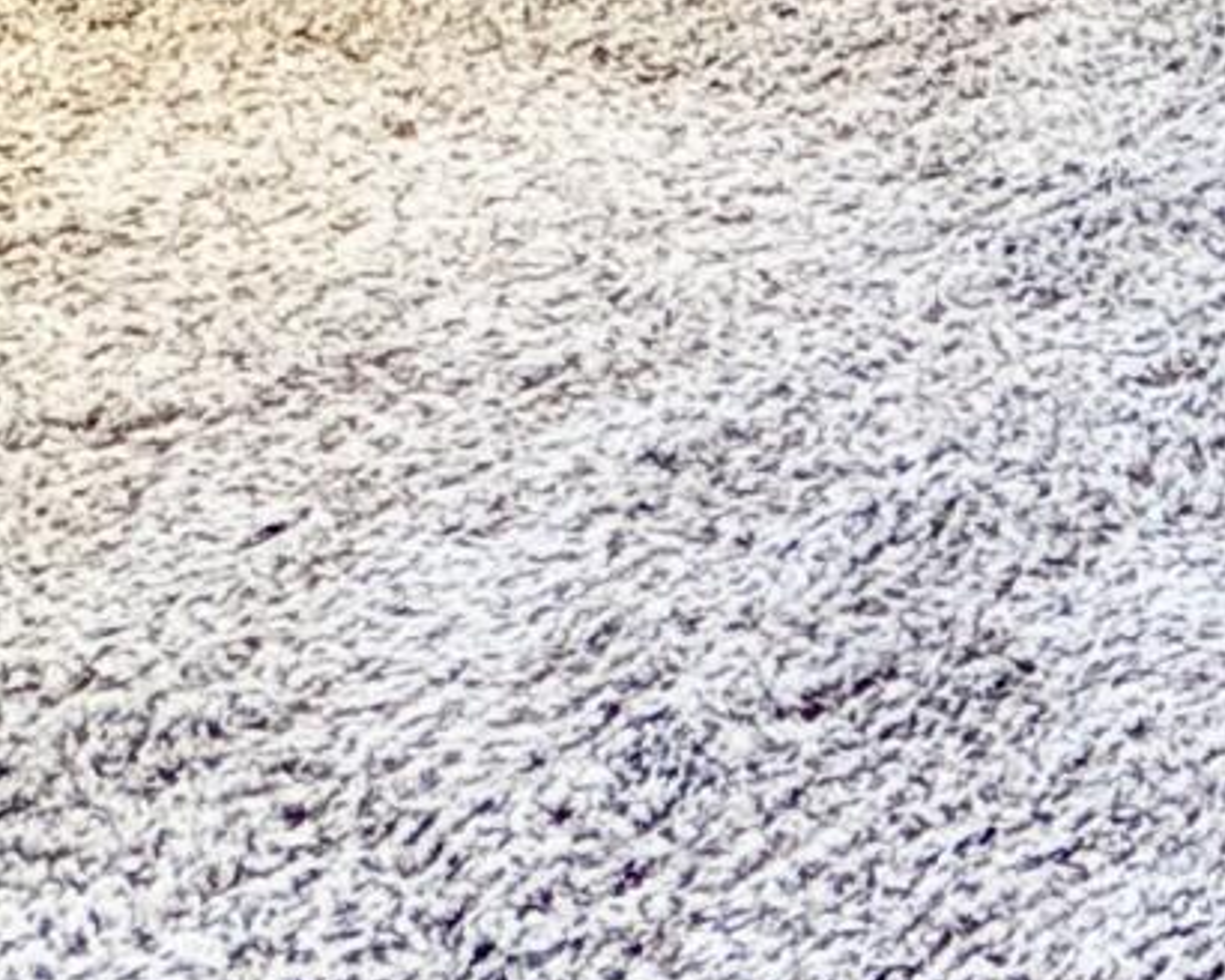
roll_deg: -0.1
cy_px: -1978
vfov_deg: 10.6
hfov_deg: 13.6
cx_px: 2988
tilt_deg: +1.9
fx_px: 3626
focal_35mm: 100
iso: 200
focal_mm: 2.22
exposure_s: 1/120
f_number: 2.2
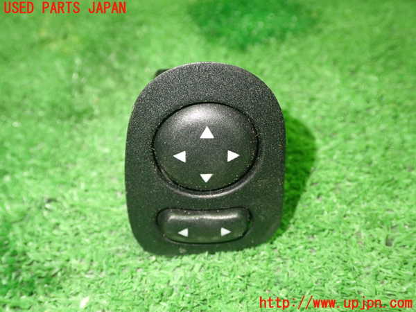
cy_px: 156
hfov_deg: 49.0
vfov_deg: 37.7
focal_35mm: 38
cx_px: 208
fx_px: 457
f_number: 2.7
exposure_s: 1/30
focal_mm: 6.83
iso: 800
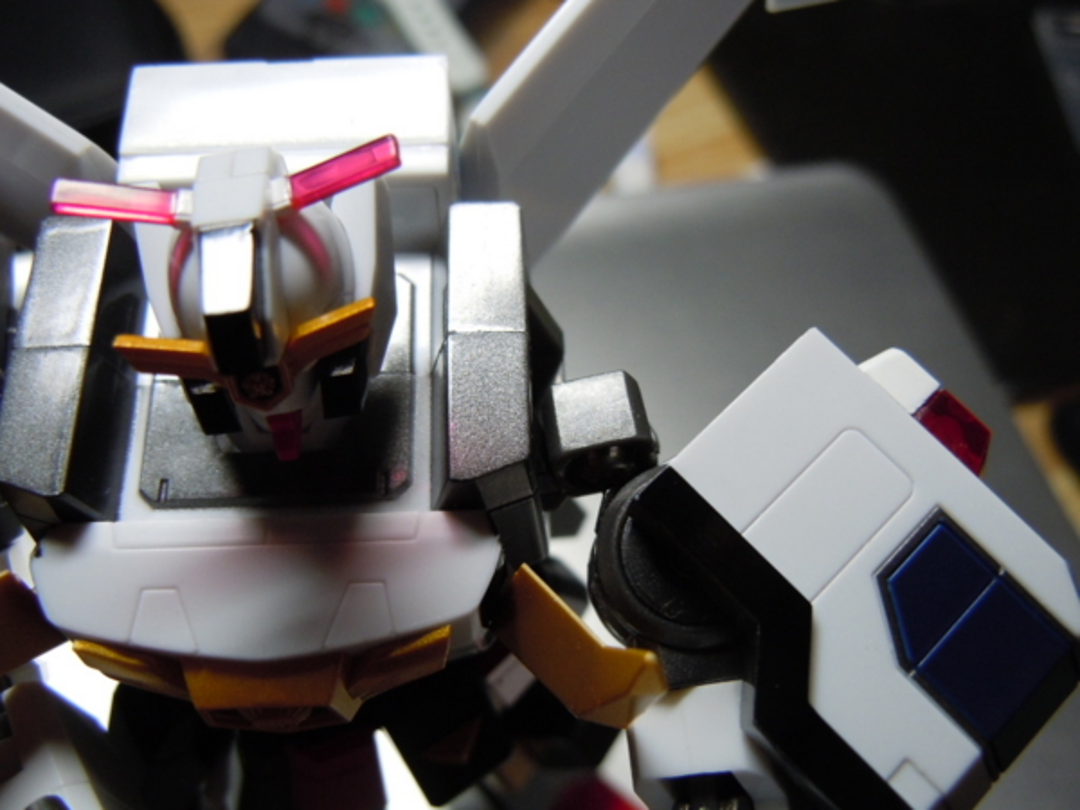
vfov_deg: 41.8
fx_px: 1061
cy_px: 405
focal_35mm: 34
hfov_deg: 54.0
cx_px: 540
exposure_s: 1/60
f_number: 3.6
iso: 200
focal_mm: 6.2
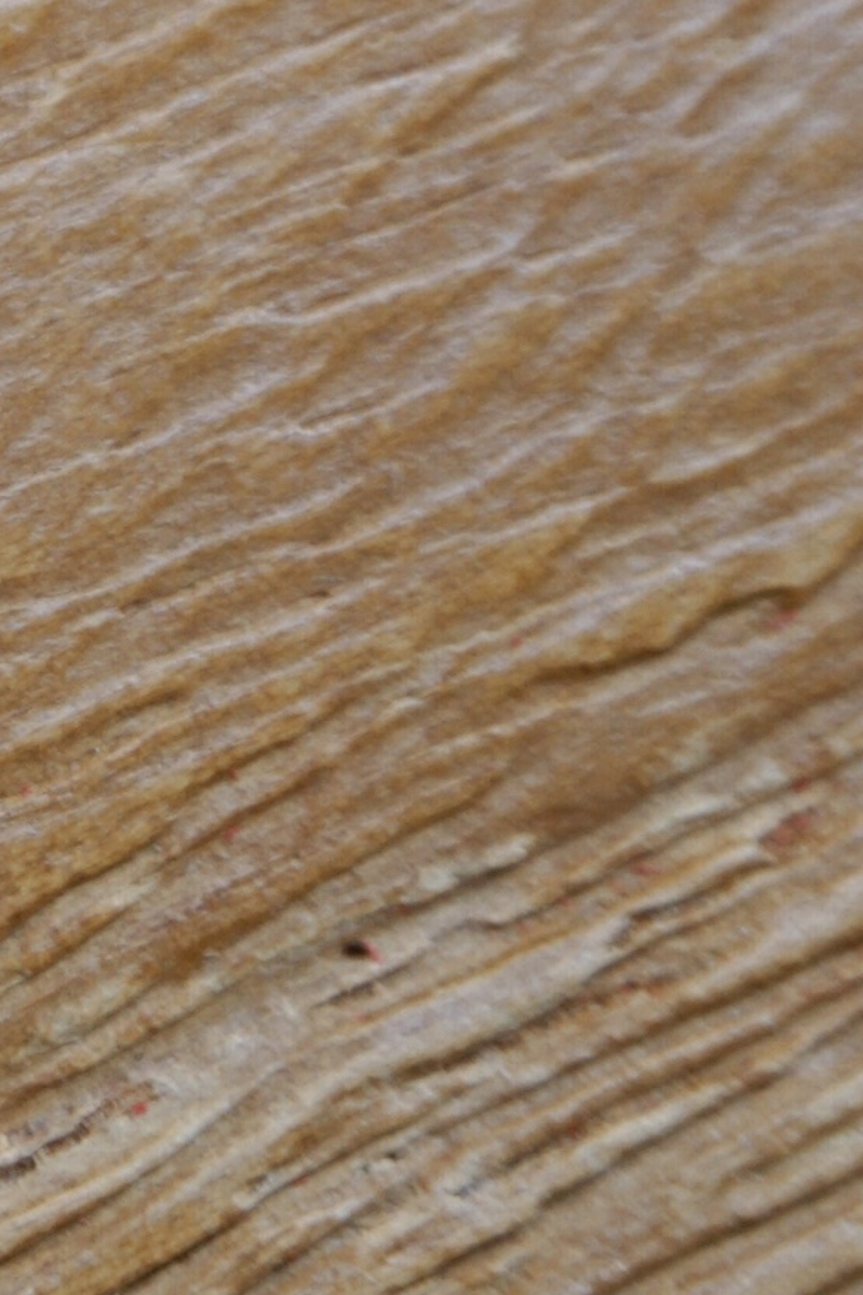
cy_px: -303
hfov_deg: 6.7
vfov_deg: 10.4
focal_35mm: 194
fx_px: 6993
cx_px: -1186
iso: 100
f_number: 5.6
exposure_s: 1/80
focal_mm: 27
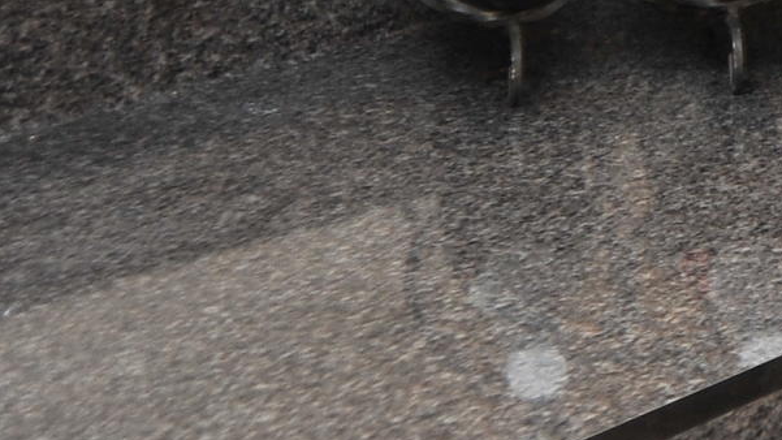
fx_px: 3794
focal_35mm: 183
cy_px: -660
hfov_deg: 10.6
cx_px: 1638
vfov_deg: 6.3
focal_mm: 35
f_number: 5
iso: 640
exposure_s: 1/30
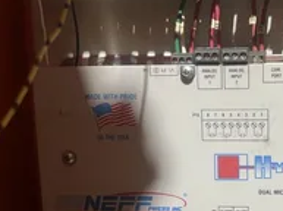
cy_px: 152
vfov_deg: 26.7
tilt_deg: -9.9
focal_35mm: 54
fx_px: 441
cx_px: 252
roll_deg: -0.5
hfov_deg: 33.8
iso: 160
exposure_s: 1/60
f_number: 1.5
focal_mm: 5.7
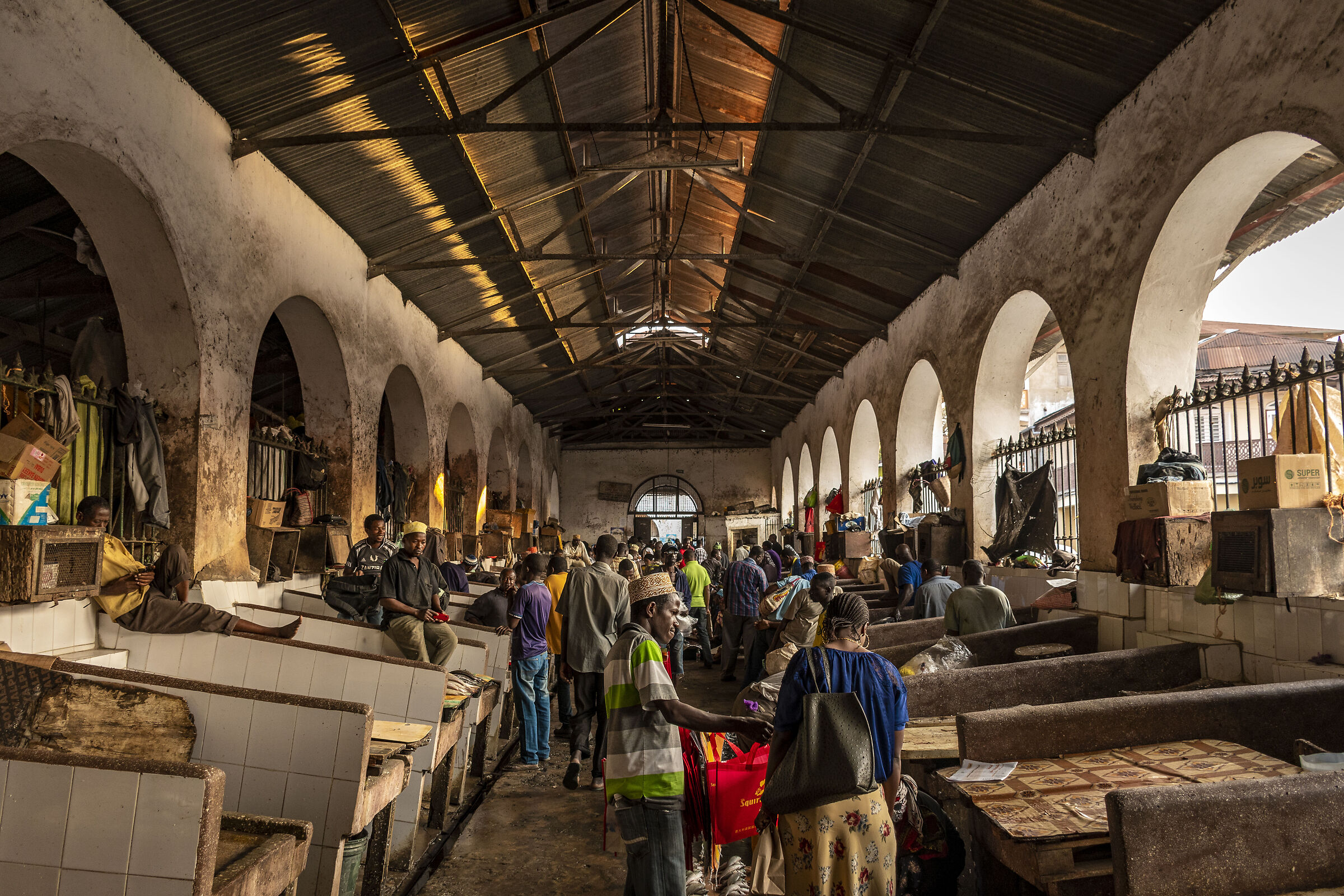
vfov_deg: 47.9
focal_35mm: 27
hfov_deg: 67.4
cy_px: 448
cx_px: 672
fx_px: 1008
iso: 320
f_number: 4.5
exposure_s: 1/60
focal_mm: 18
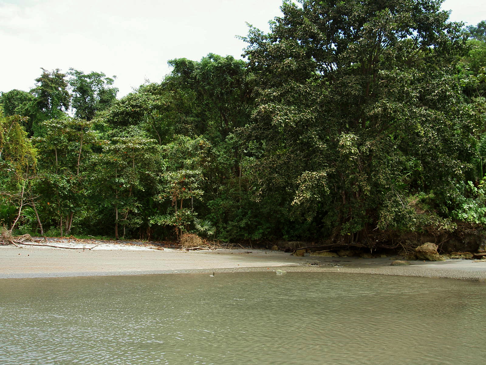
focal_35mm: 39
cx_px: 243
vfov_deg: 36.8
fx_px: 548
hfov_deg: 47.9
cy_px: 182
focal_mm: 8
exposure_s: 1/125
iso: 100
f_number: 4.7
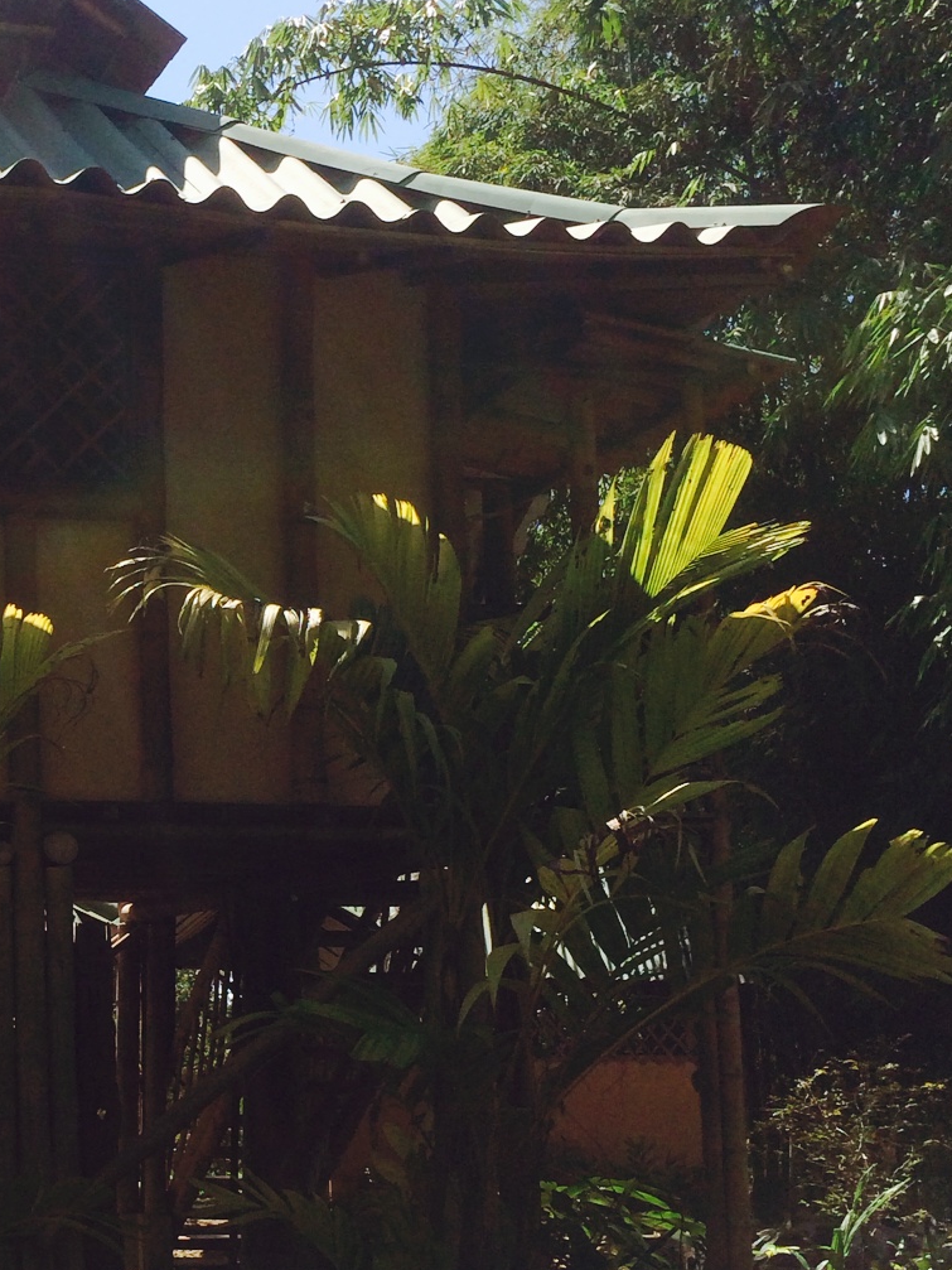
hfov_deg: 23.0
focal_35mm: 61
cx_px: -4
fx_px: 2237
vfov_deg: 31.6
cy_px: 731
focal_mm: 4.12
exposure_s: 1/2933
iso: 40
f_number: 2.2
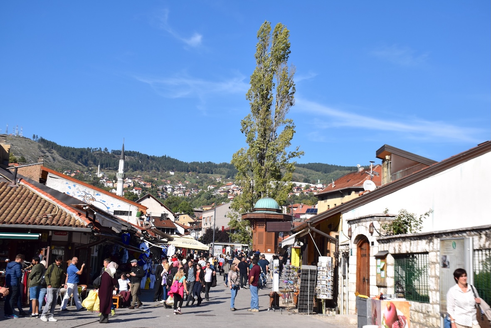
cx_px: 246
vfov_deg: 25.8
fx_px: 716
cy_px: 164
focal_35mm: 52
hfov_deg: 37.8
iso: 200
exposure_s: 1/500
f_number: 11
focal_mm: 35
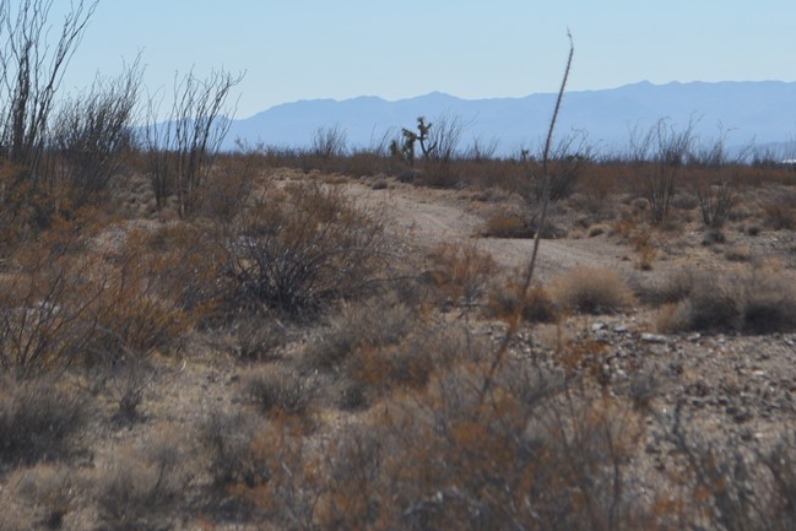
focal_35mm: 138
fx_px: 3048
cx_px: 575
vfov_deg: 9.9
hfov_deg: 14.8
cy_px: 153
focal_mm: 55
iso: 400
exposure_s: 1/2000
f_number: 8
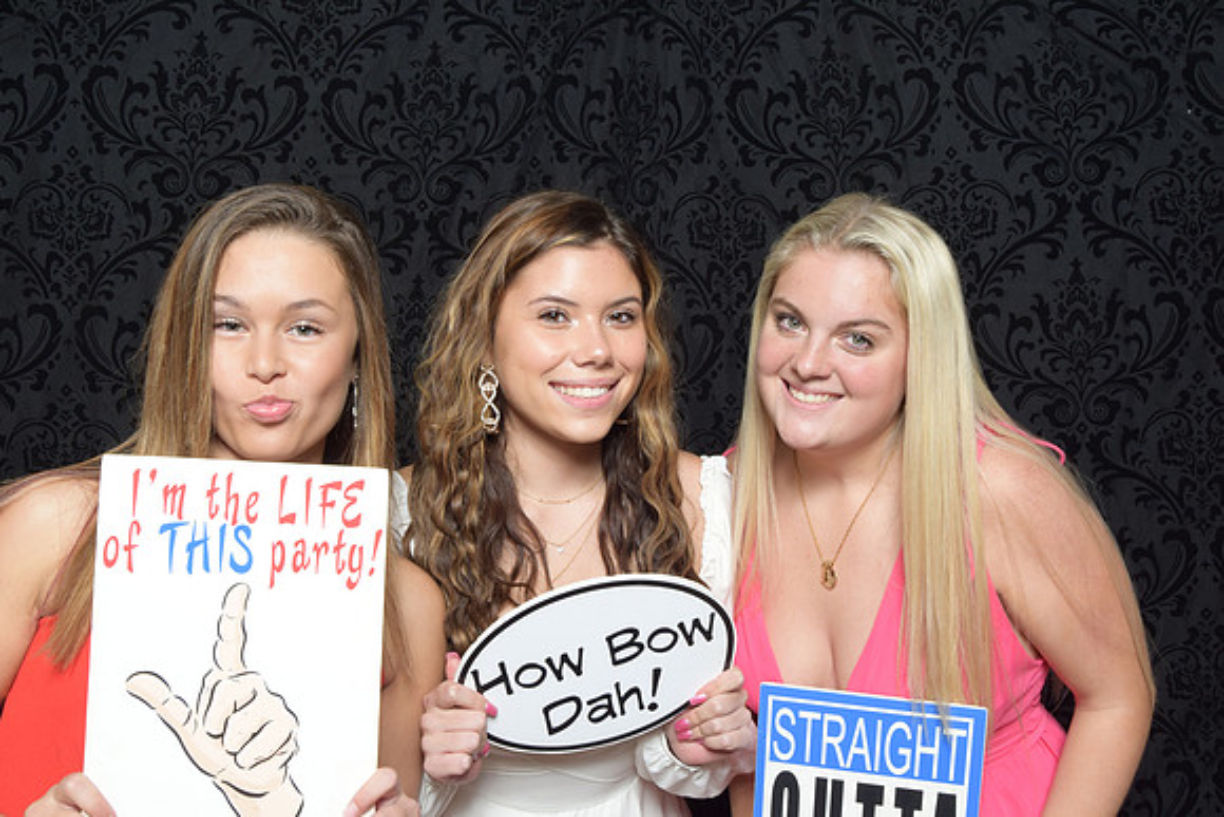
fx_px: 1326
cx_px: 612
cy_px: 408
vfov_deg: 34.2
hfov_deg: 49.5
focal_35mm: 39
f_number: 20
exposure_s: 1/60
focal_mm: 26
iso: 500
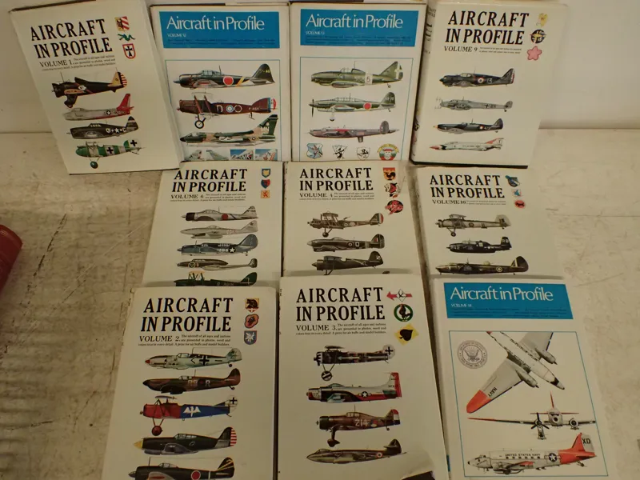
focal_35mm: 30
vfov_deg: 46.8
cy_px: 240
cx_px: 320
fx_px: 555
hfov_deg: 60.0
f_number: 2.3
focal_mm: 5.5
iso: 800
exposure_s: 1/125
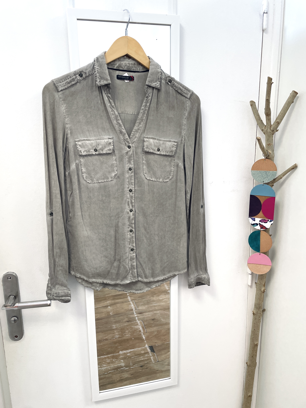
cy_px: 204
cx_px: 153
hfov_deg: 53.1
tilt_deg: -10.5
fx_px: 306
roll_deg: +2.7
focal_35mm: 26
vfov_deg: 67.3
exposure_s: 1/100
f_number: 1.6
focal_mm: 4.2
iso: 80
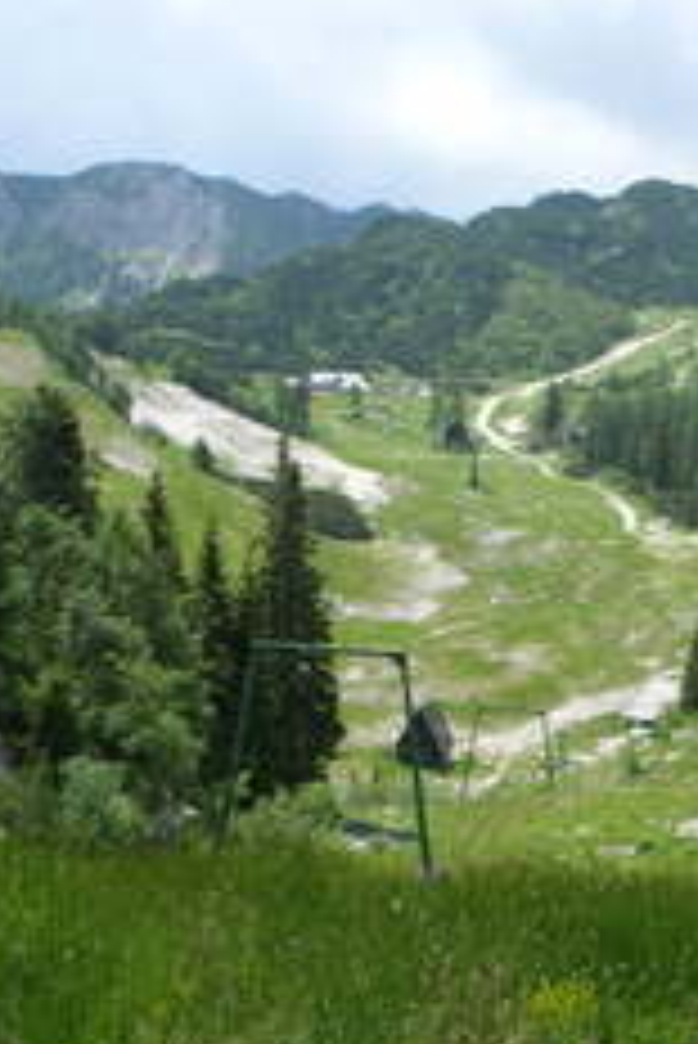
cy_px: 511
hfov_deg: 24.4
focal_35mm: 55
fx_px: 1597
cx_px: 522
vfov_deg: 36.2
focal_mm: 5.8
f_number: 8.5
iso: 50
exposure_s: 1/67.5
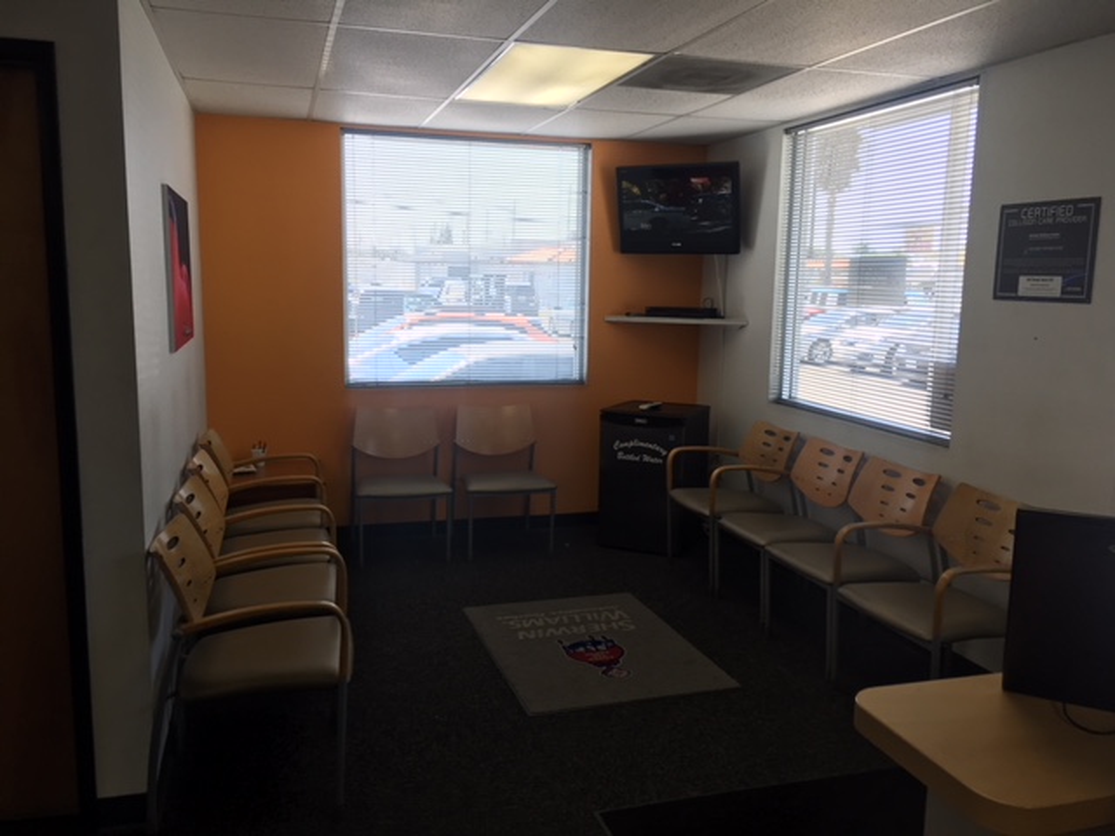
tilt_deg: -8.4
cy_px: 418
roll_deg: -0.6
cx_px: 558
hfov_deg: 61.7
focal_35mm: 29
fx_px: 934
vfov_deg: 48.2
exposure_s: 1/120
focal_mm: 4.15
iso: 32
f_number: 2.2
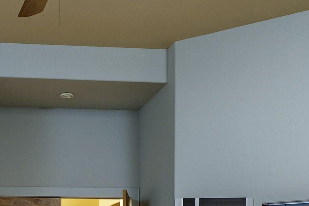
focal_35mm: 70
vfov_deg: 18.1
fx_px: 601
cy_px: 273
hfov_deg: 28.1
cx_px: 49
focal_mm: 20
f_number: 5
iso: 200
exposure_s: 1/125
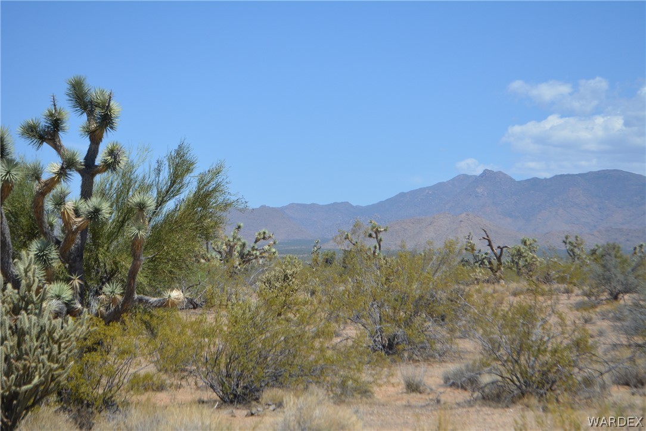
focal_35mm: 82
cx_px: 323
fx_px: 1481
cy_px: 216
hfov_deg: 24.6
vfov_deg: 16.6
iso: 400
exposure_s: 1/1600
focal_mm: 55
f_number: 7.1
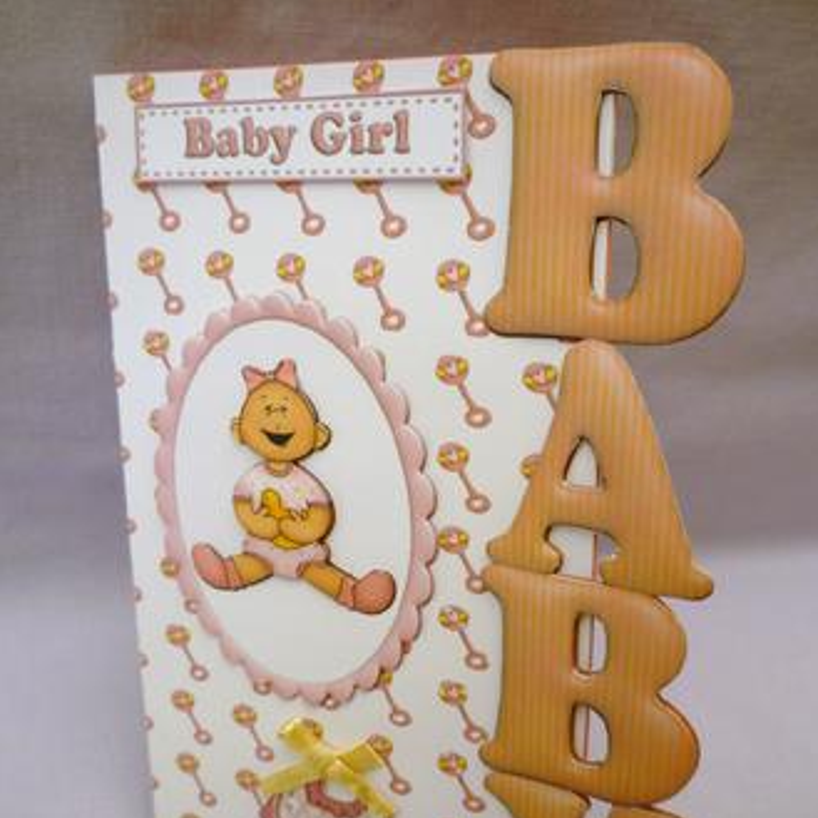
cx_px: 414
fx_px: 936
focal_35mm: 35
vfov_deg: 47.0
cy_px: 477
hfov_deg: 47.2
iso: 80
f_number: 3.3
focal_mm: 5.2
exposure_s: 1/60
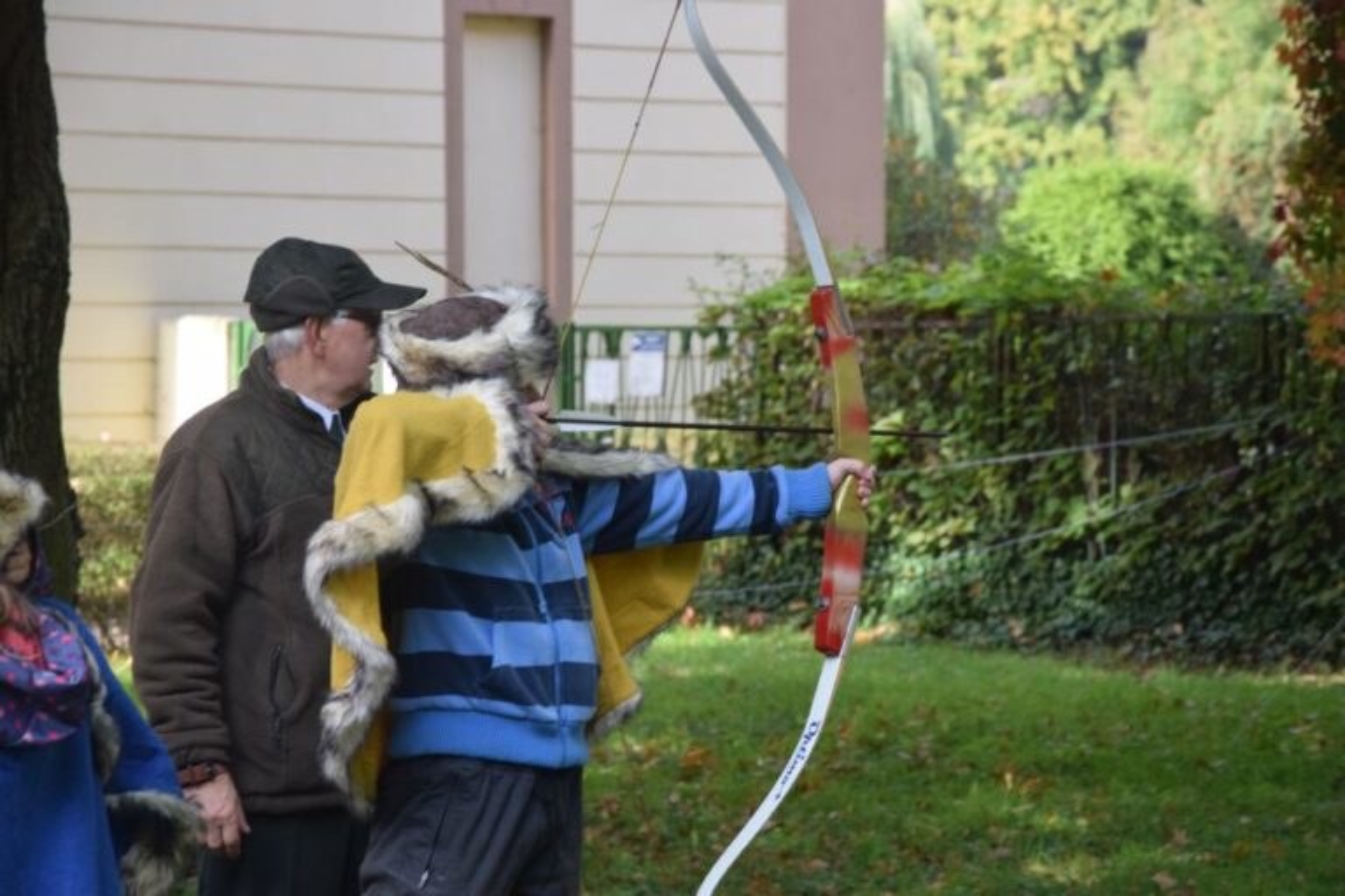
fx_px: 5492
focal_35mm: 147
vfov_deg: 9.3
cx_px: 672
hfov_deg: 14.0
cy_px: 448
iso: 400
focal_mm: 98
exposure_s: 1/200
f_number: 7.1
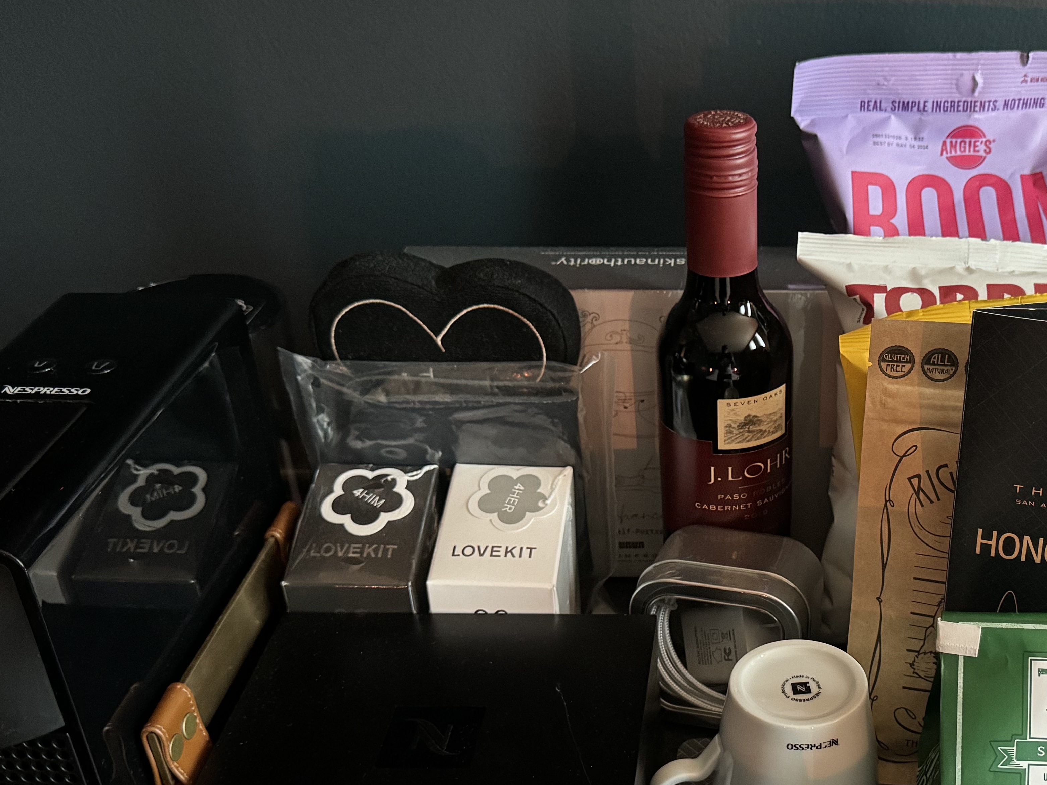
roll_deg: +0.5
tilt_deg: -33.9
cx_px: 755
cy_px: 538
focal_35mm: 44
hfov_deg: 41.9
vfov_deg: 32.5
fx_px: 1331
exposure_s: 1/30
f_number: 1.78
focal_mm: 6.76
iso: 800
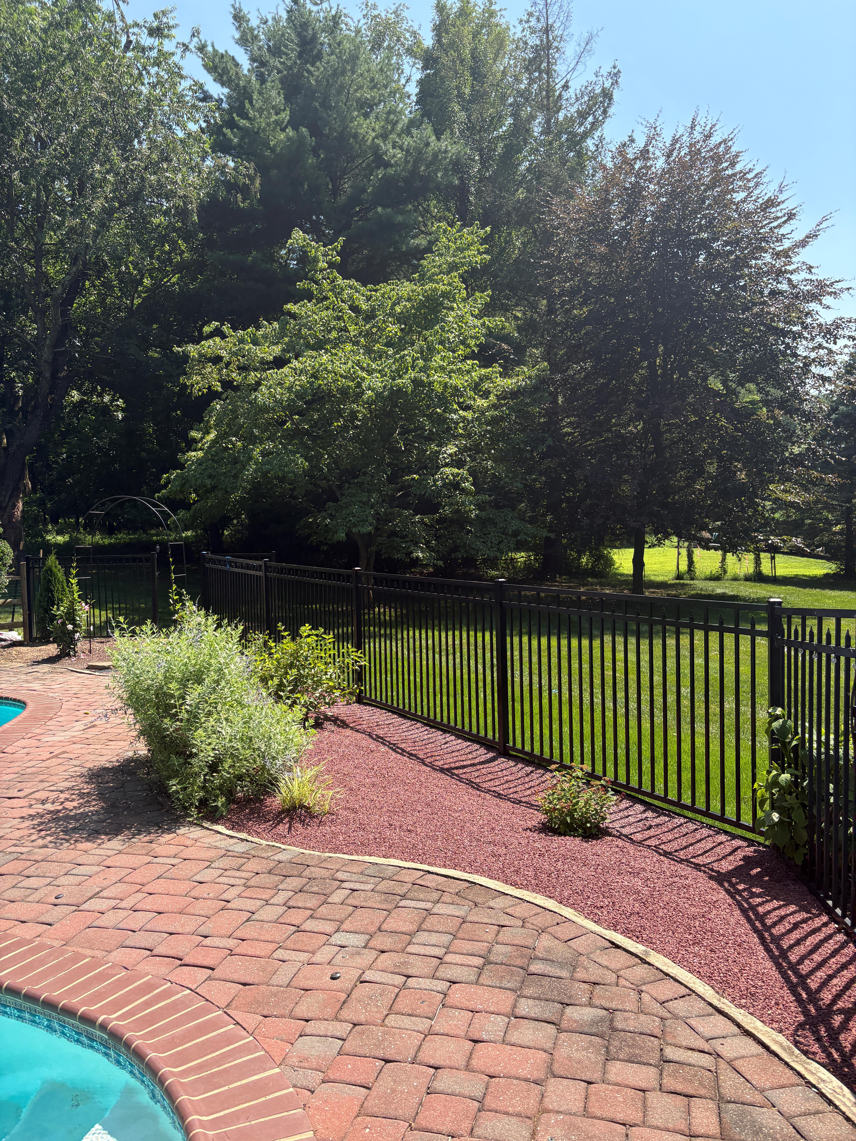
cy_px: 570
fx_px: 857
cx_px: 428
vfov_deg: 67.3
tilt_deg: -1.2
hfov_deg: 53.1
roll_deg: +1.1
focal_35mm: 26
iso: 64
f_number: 1.6
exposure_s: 1/2283
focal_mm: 5.96
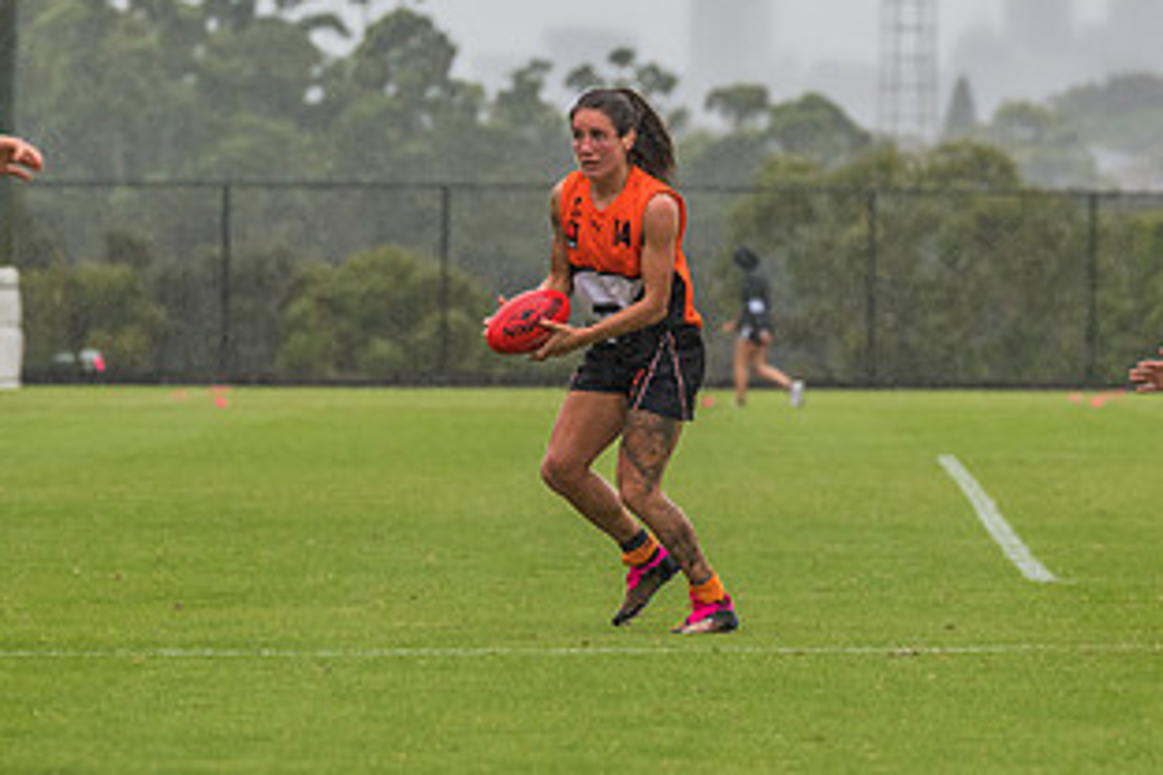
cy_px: 274
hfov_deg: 3.6
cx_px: 730
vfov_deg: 2.4
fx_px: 18510
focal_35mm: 573
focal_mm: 270
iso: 800
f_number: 8
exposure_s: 1/1600
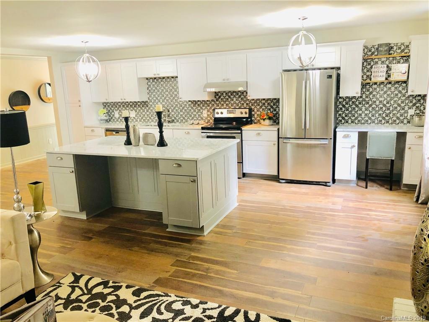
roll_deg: +2.0
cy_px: 161
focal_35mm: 28
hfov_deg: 63.4
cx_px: 214
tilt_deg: -11.7
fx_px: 347
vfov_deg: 49.7
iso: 40
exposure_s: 1/15
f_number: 1.8
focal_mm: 3.99
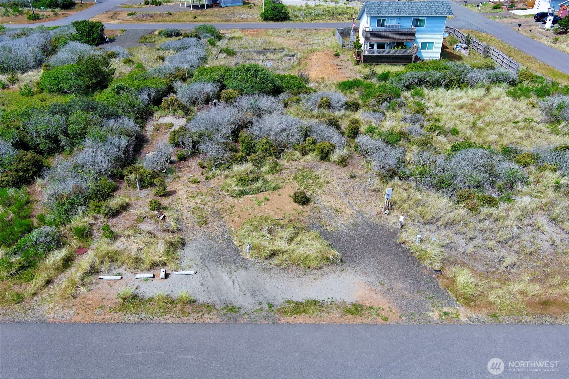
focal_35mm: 29
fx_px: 458
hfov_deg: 63.7
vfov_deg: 45.0
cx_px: 284
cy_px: 190
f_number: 2.8
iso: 100
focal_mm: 10.57
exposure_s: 1/917
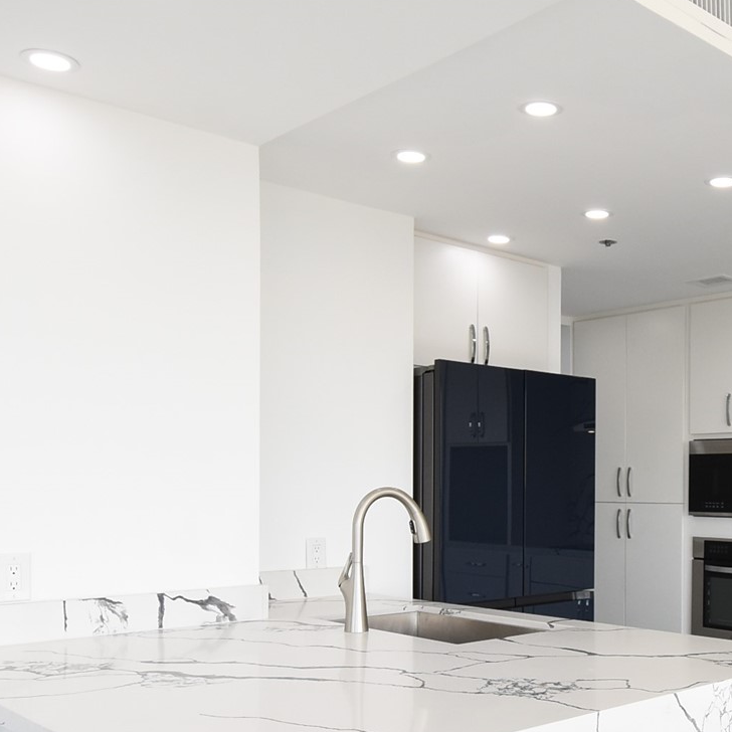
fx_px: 909
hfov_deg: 41.6
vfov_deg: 43.1
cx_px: 604
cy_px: 504
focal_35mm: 38
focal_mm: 10
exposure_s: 1/160
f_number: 7.1
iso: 500
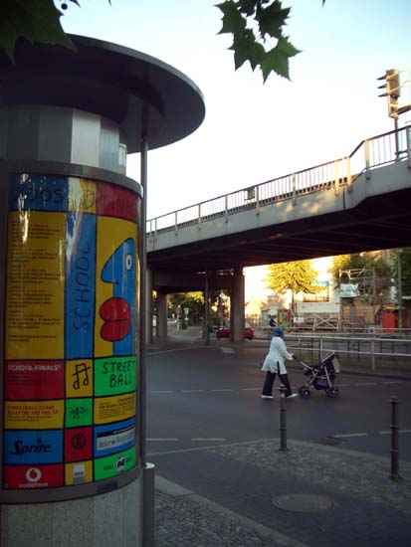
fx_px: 554
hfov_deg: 40.7
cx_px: 206
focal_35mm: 35
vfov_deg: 52.6
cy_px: 274
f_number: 2.6
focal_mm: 5.8
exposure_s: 1/125
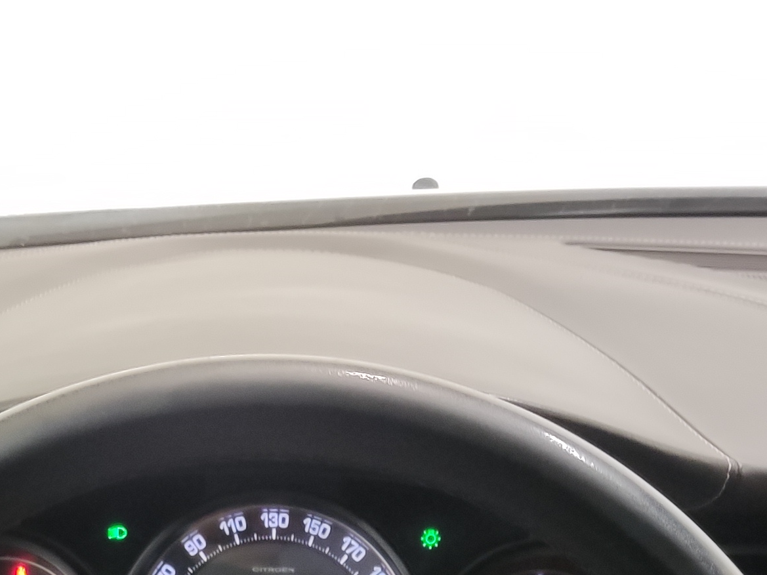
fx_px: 1971
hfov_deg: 21.9
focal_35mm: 89
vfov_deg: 14.9
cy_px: 959
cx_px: 233
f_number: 1.79
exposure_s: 1/33
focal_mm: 4.74
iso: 325
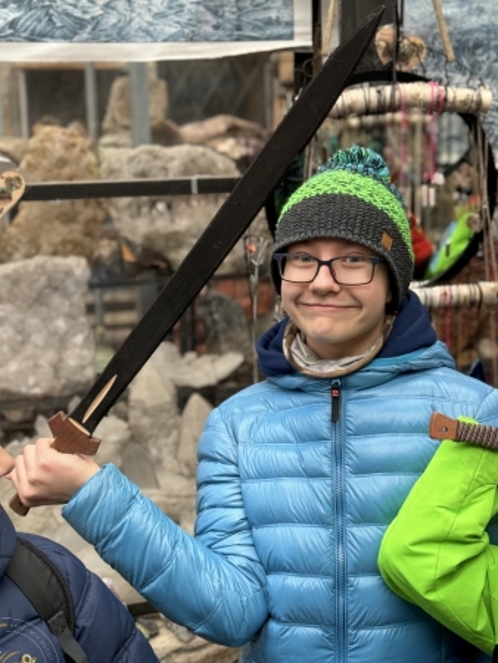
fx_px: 1226
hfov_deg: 22.9
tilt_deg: -8.5
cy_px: 284
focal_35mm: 64
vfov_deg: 30.2
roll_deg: +1.1
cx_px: 283
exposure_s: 1/50
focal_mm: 6.86
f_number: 1.78
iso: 80
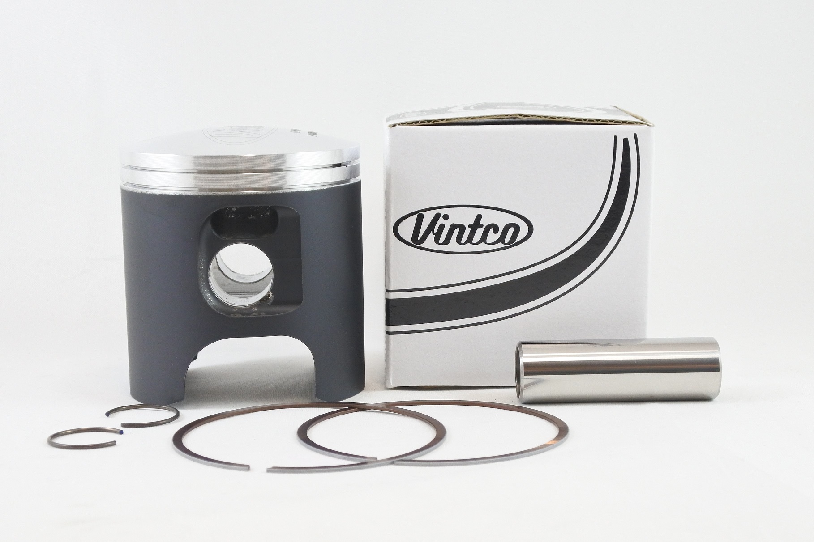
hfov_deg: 41.9
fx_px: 1063
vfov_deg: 28.6
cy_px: 271
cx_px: 407
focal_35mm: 47
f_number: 4.5
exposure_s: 1/125
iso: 560
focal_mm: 17.6
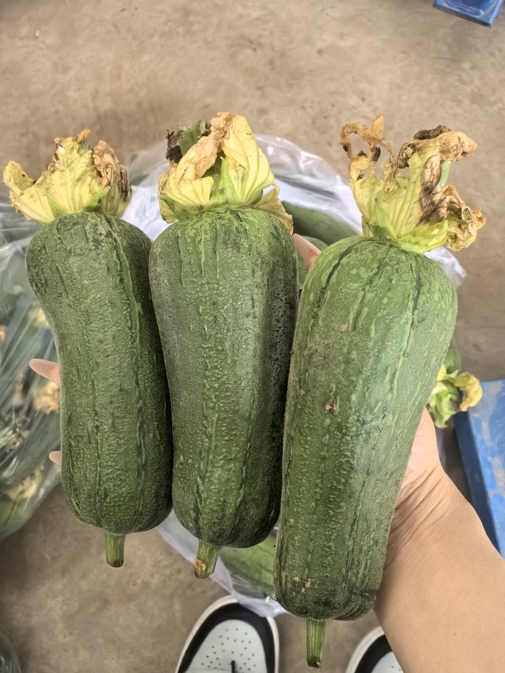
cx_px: 252
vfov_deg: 65.3
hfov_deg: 51.3
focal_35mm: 27
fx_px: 525
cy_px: 336
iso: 2000
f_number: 4
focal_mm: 6.35
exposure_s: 1/100
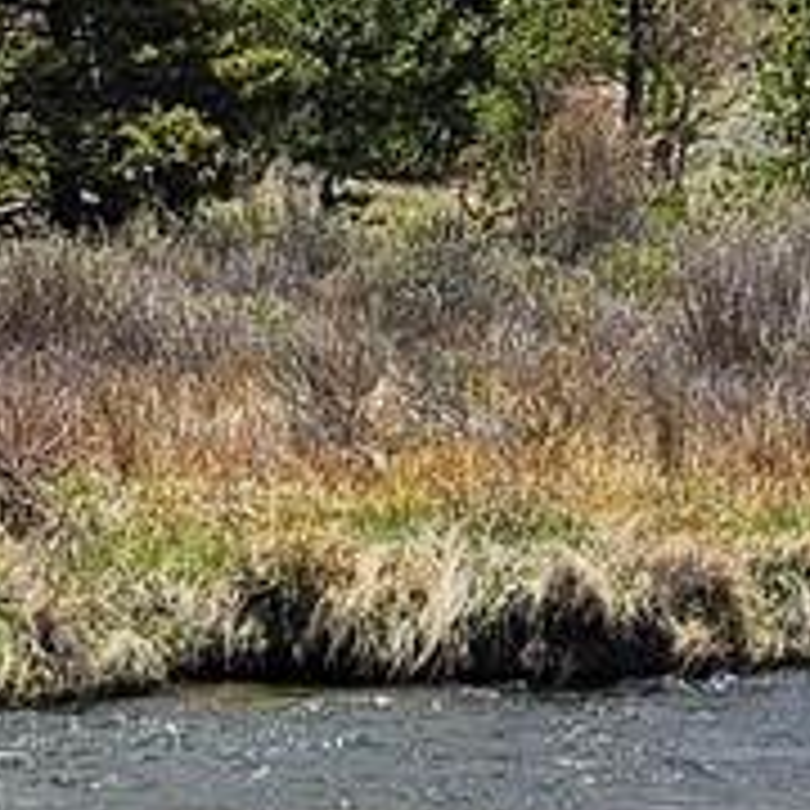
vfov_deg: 9.6
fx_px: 4792
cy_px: 675
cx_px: -36
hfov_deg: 9.6
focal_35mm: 181
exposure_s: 1/2730
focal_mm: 5.4
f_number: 1.8
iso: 25
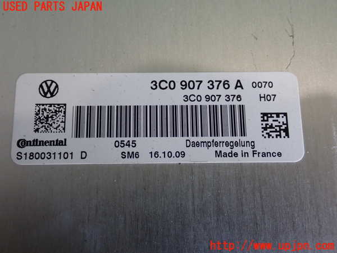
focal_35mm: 41
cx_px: 168
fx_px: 399
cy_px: 126
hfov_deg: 45.8
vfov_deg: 35.1
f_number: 2.8
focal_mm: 7.31
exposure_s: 1/50
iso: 200
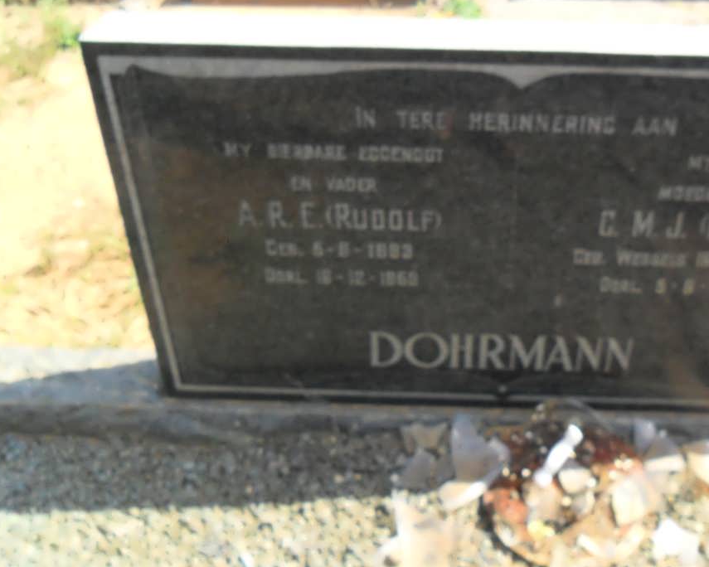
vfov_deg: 39.9
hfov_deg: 48.4
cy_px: 211
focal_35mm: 37
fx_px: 776
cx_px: 464
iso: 100
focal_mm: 4.9
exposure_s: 1/350
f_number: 3.5
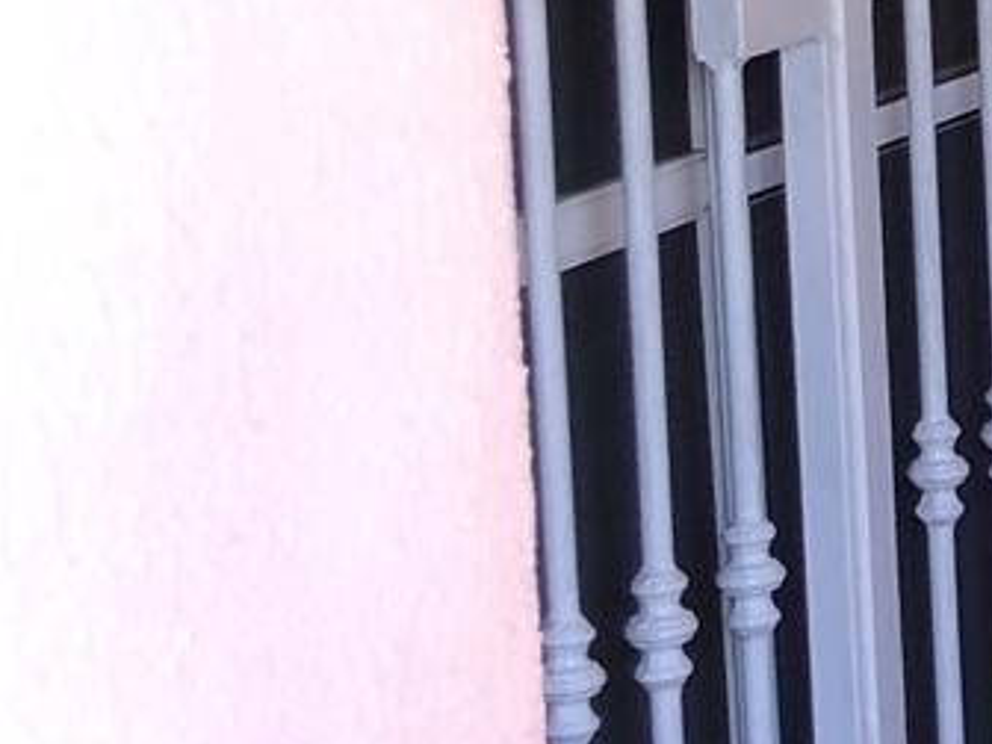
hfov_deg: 10.0
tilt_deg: -6.8
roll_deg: -0.6
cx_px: 2760
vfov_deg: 9.2
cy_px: -124
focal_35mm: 160
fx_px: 4585
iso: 32
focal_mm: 4
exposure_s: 1/50
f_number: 1.8
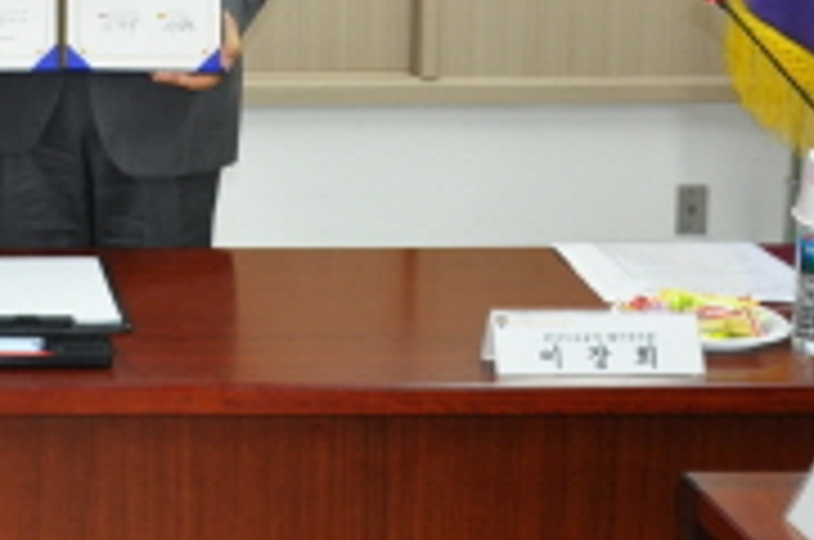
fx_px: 2054
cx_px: -103
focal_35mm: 91
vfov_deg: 14.6
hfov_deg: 21.2
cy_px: -68
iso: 800
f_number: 3.8
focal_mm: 22
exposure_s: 1/60
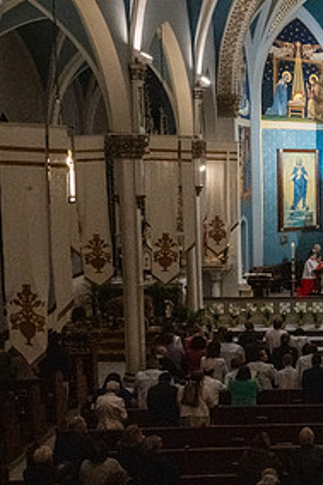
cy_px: 229
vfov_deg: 35.6
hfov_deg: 21.2
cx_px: 455
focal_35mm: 56
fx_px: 755
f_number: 16
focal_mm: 24
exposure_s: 1/60
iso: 5000
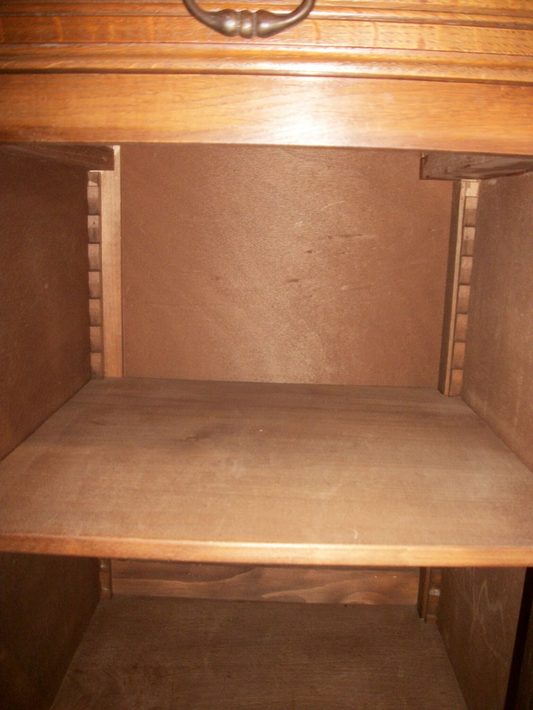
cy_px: 355
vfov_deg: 56.8
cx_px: 266
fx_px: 657
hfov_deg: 44.2
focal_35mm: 32
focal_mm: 5.7
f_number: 2.9
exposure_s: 1/30
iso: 160
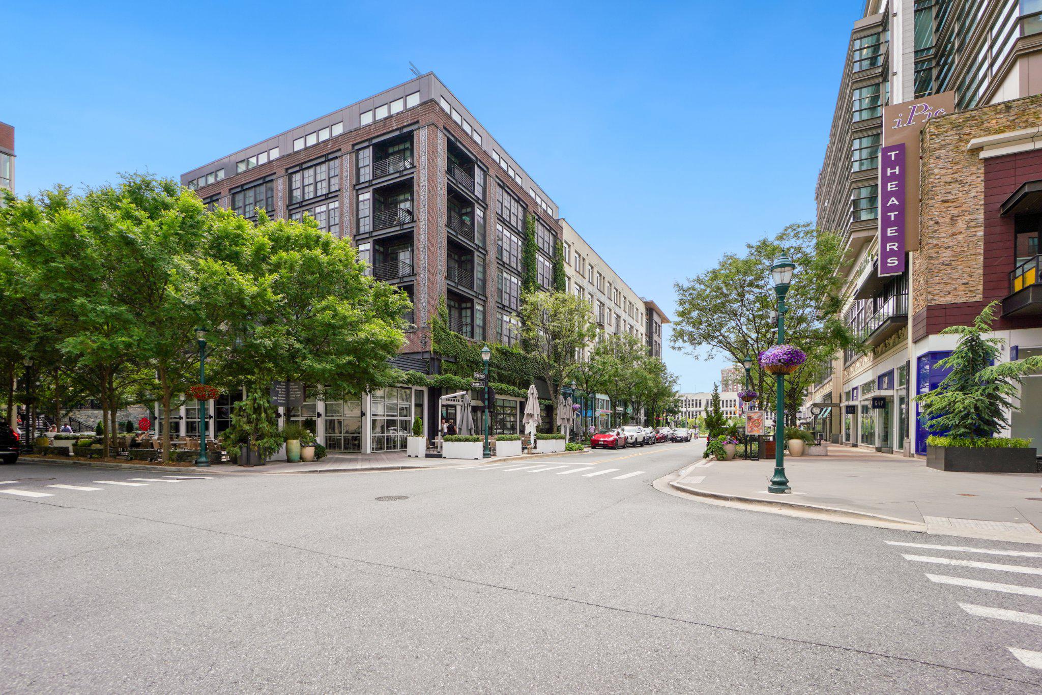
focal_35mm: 15
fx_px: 434
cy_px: 348
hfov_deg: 100.4
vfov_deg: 77.3
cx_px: 521
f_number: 8
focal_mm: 10
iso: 100
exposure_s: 1/200
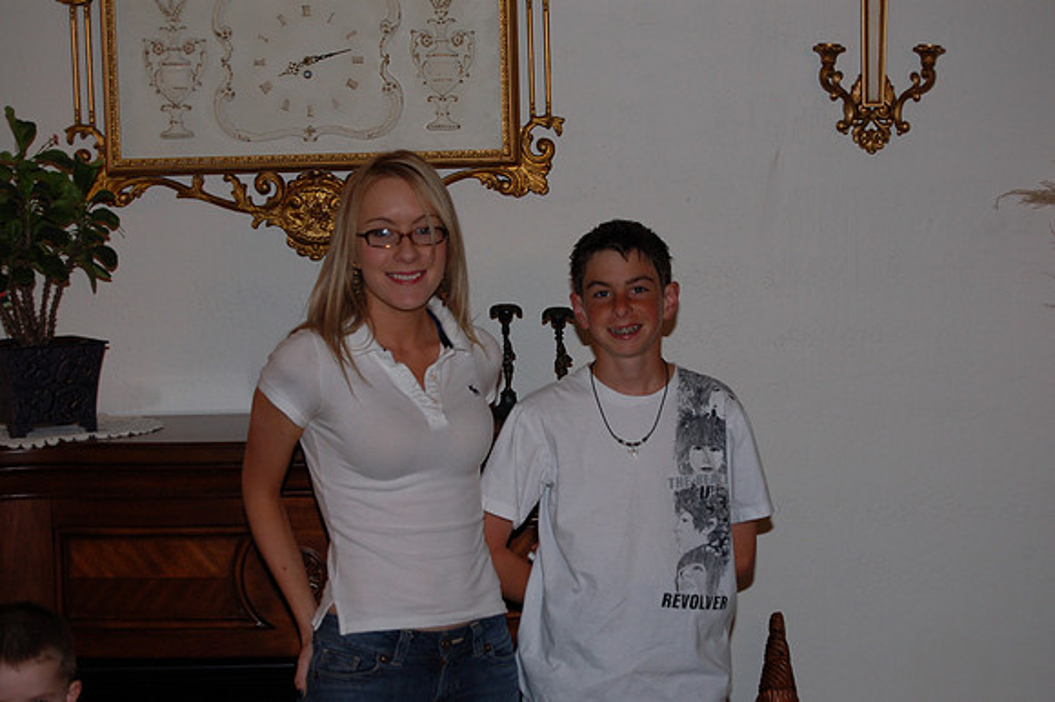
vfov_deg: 16.5
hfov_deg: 24.6
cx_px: 528
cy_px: 351
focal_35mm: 82
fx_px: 2416
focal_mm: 55
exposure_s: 1/60
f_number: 5.6
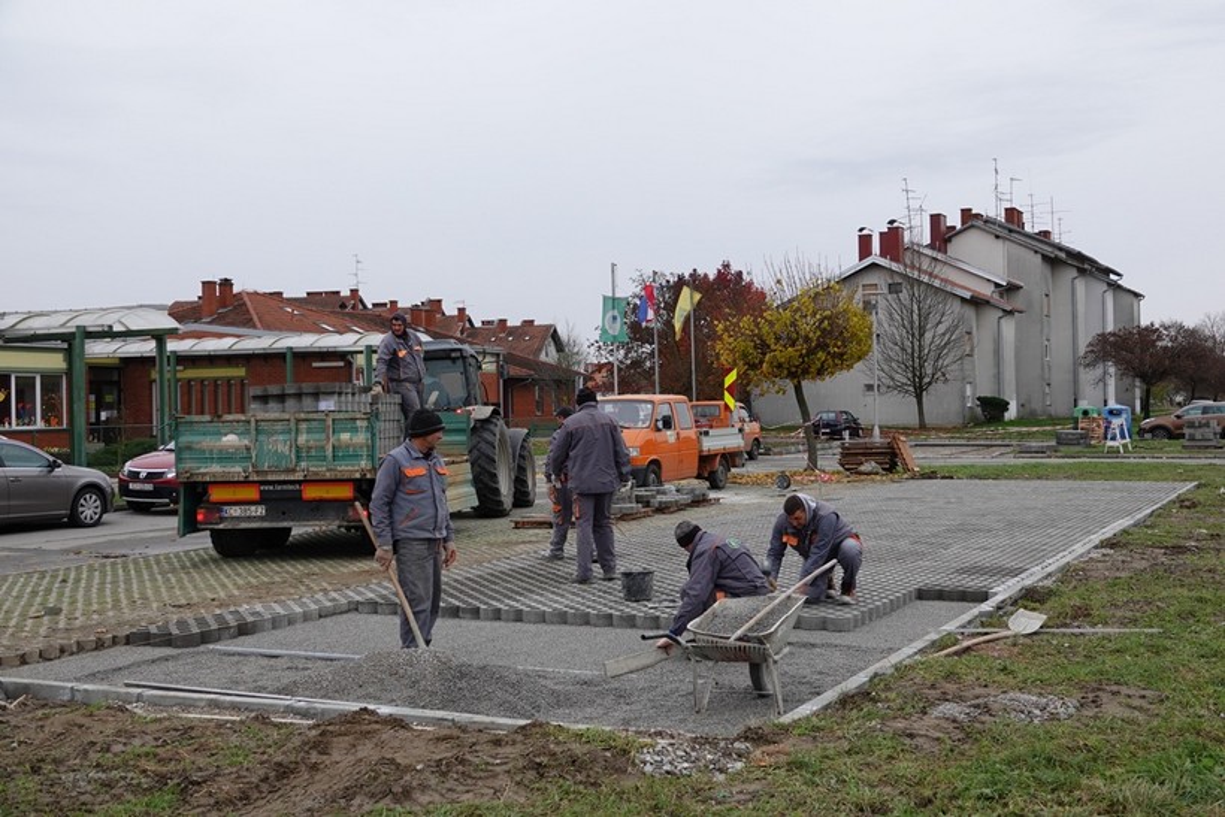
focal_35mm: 41
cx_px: 612
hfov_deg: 47.4
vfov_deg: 32.6
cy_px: 408
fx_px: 1395
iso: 100
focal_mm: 15.17
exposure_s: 1/250
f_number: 3.2
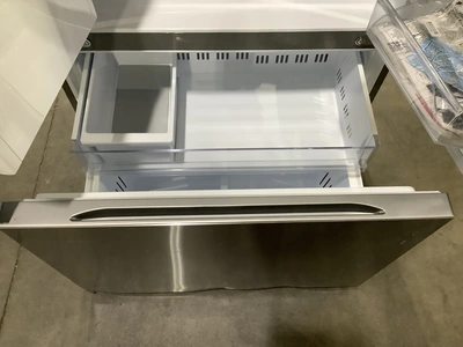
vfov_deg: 45.4
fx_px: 415
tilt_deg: -63.3
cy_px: 174
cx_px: 232
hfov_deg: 58.4
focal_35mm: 31
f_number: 2.4
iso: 320
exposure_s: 1/40
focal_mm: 3.3
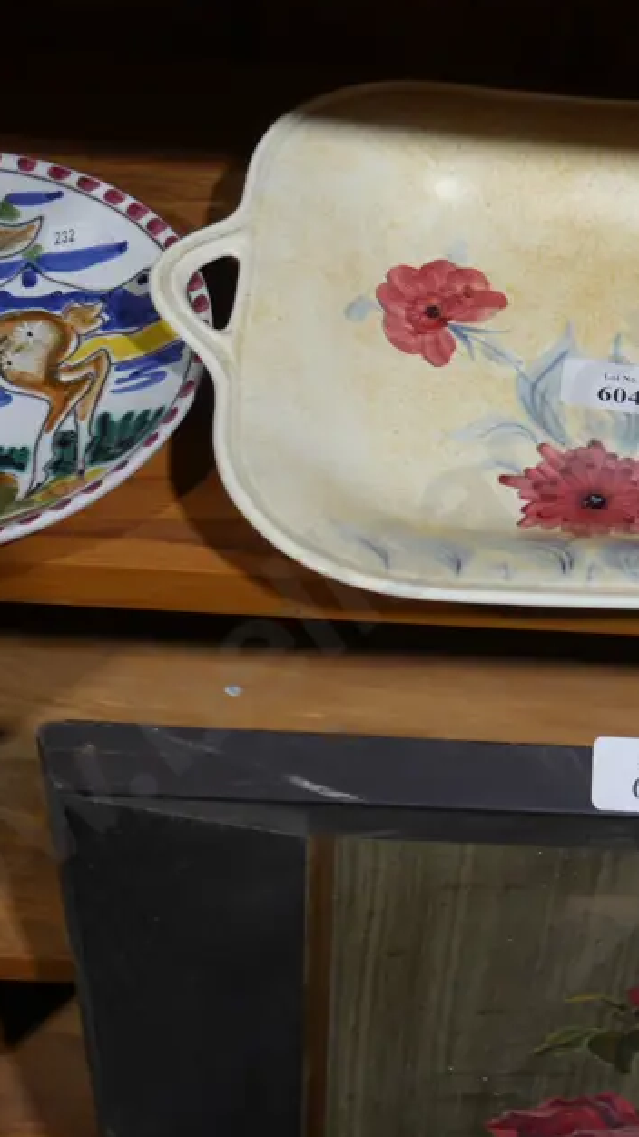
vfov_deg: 36.4
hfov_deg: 20.7
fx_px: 1717
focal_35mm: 57
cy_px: 443
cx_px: 550
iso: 250
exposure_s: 1/60
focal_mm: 16
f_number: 3.6
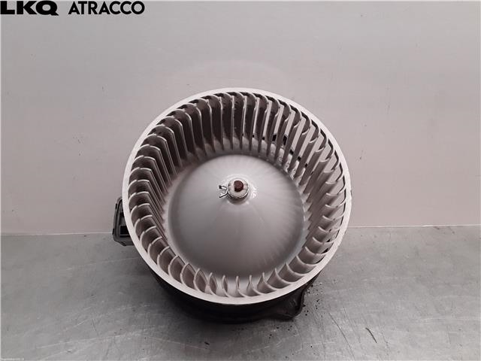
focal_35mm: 28
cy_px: 180
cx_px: 240
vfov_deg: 49.7
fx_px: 389
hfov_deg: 63.4
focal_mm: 2.91
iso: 100
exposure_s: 1/127
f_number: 1.9
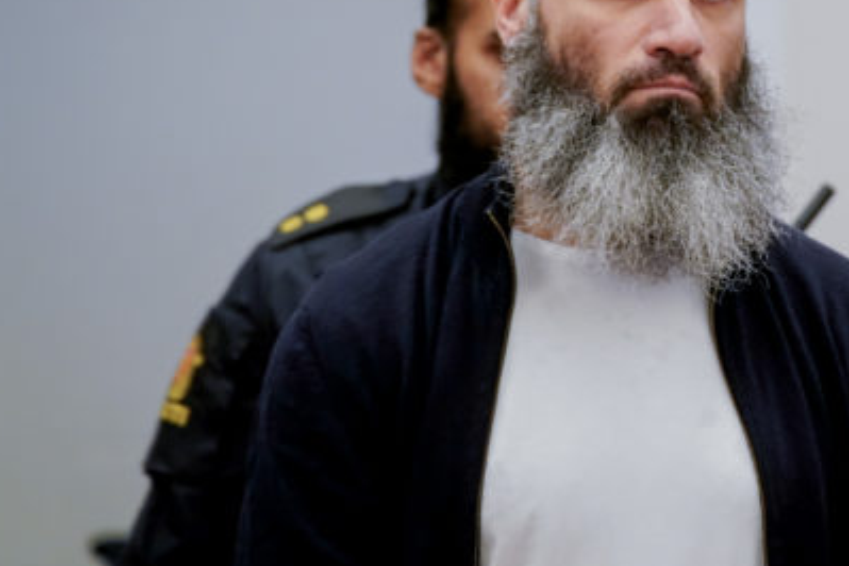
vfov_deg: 3.6
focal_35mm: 386
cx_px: 639
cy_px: 136
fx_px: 9102
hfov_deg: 5.3
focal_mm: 239
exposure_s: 1/250
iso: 4000
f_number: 4
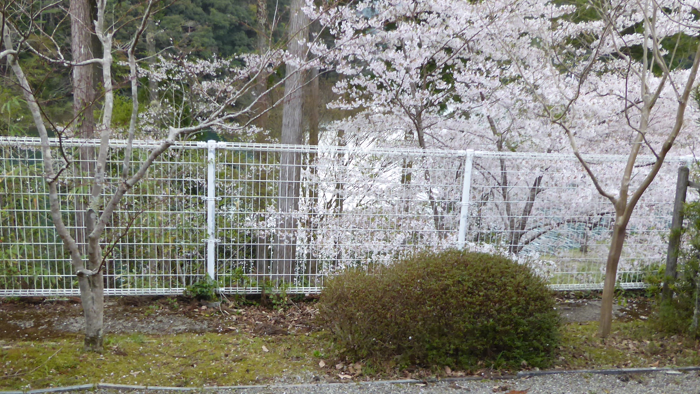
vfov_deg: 31.0
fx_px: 705
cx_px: 328
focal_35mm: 38
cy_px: 258
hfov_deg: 52.8
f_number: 3.3
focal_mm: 4.3
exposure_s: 1/160
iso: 200
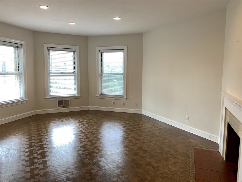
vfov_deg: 53.1
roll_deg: +0.5
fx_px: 182
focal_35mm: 26
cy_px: 91
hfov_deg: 67.3
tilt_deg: -7.3
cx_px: 121
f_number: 1.8
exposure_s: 1/120
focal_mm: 4.25
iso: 40
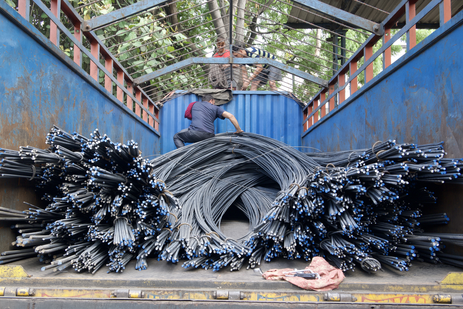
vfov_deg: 30.8
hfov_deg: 45.0
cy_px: 154
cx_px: 232
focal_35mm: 44
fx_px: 559
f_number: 8
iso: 640
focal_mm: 29
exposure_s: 1/60
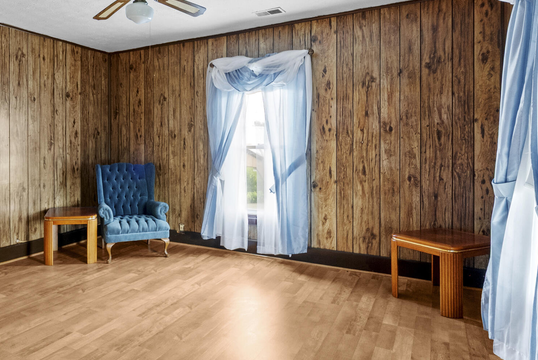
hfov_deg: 65.1
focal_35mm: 27
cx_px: 169
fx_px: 404
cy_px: 155
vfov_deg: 47.9
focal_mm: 16
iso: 2500
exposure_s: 1/3
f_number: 11
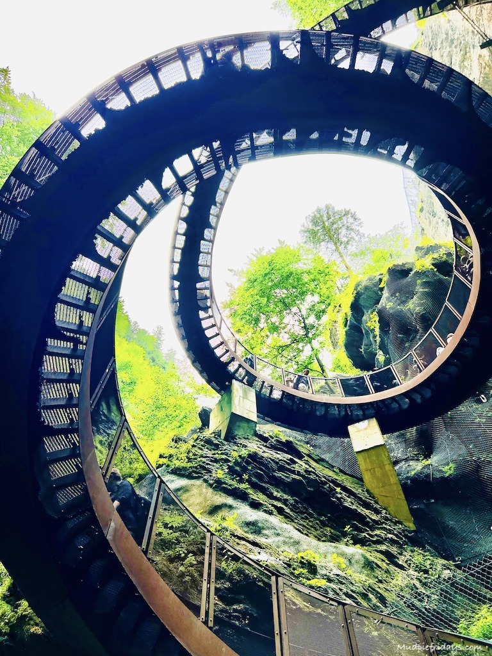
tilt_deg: +63.7
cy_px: 328
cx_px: 246
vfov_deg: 67.3
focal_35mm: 26
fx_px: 493
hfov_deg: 53.1
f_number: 1.5
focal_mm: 5.7
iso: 50
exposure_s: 1/639
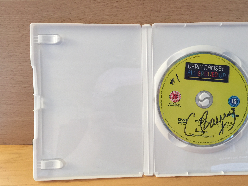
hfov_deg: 52.5
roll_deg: -0.1
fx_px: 251
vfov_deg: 40.7
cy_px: 100
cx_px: 141
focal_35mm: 35
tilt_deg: -19.3
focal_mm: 4.15
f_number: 2.2
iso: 100
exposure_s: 1/17
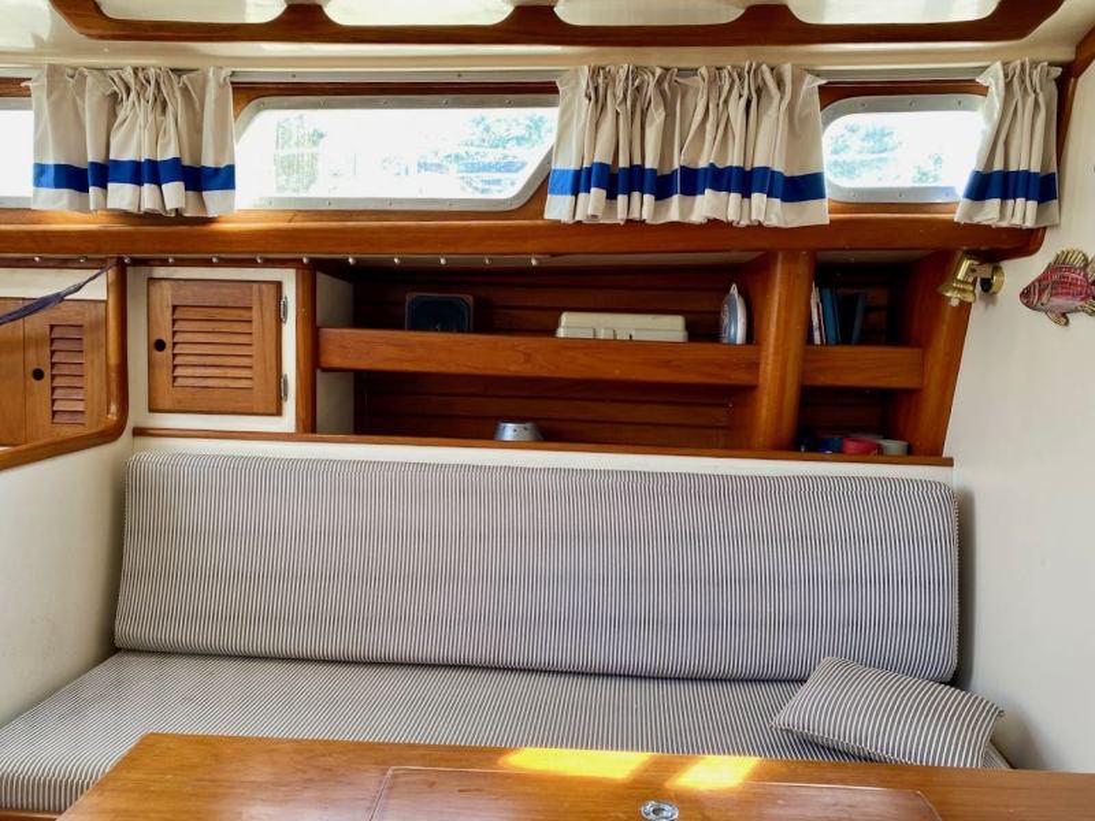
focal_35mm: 26
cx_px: 548
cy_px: 410
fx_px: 822
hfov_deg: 67.3
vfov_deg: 53.1
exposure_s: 1/122
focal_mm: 4.25
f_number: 1.8
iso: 64
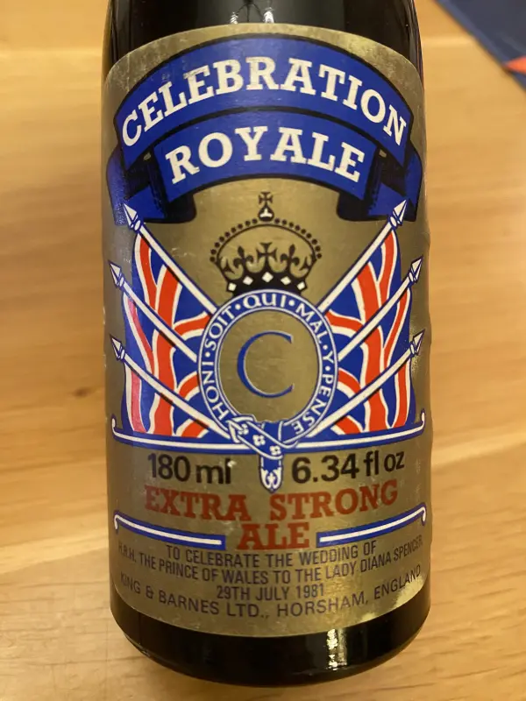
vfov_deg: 69.4
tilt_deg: -52.9
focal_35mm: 25
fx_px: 507
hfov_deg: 54.9
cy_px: 350
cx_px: 263
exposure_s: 1/33
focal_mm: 4.25
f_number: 1.8
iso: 500
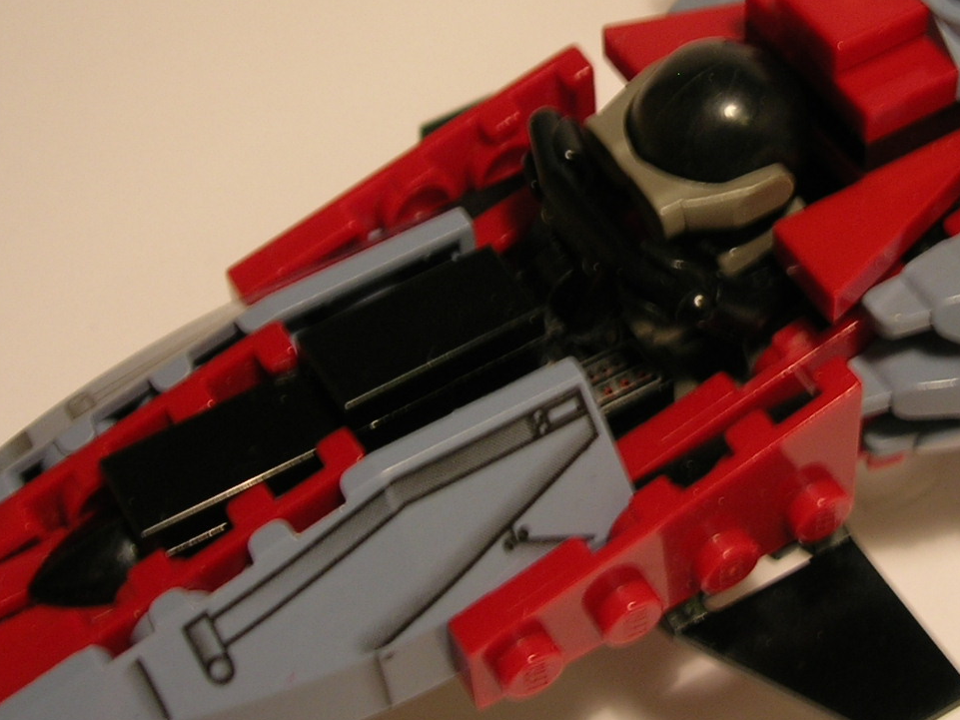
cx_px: 740
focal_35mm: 81
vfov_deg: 18.1
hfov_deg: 23.8
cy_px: 206
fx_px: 2247
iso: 64
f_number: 2.8
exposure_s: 1/15.7
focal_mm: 7.8
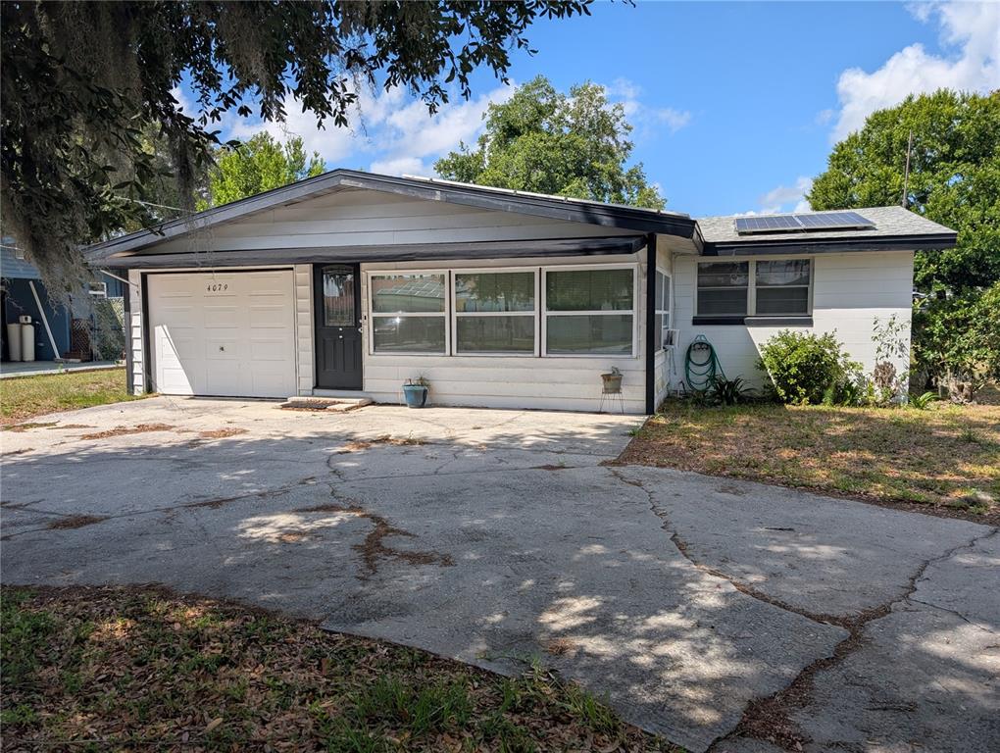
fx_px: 694
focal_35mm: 24
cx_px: 500
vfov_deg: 56.9
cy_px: 376
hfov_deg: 71.5
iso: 20
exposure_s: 1/907
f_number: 1.68
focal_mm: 6.9
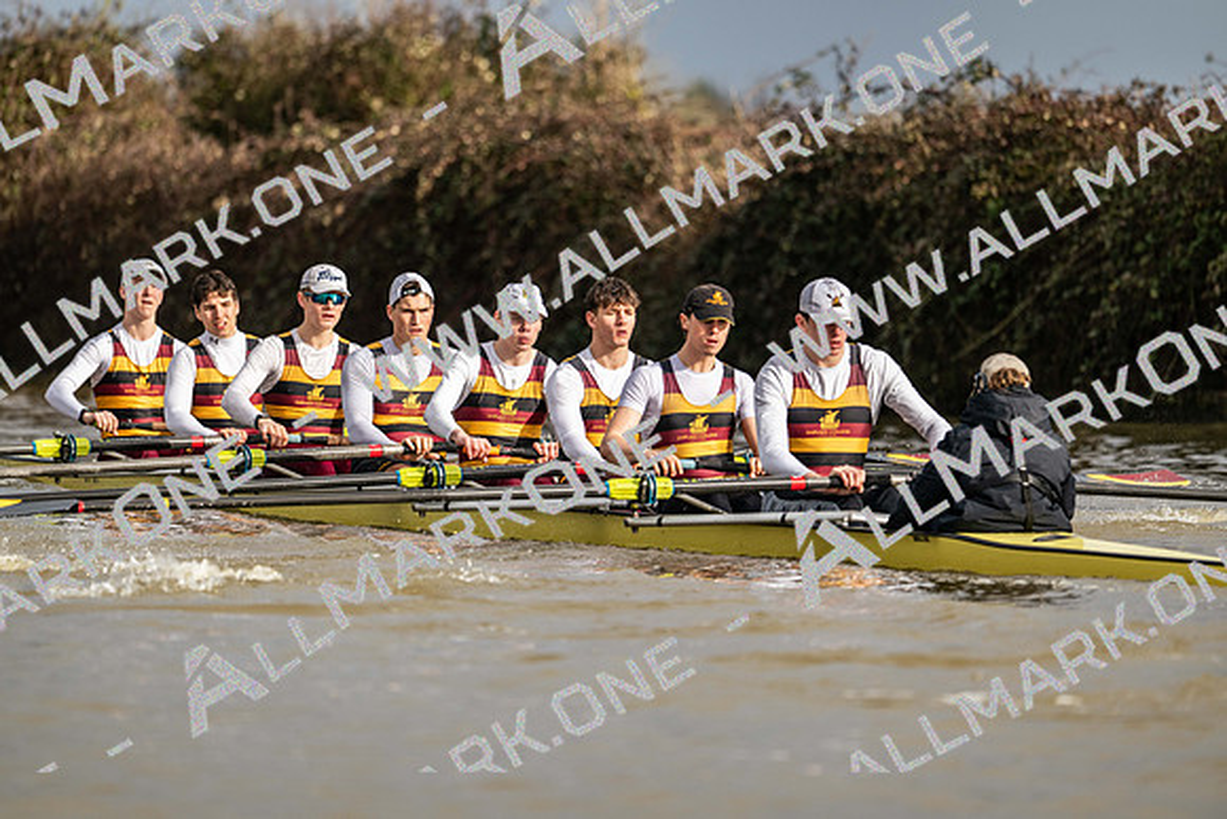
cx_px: 614
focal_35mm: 400
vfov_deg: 3.4
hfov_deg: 5.2
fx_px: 13636
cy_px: 410
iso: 250
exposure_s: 1/1600
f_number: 4.5
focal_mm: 400
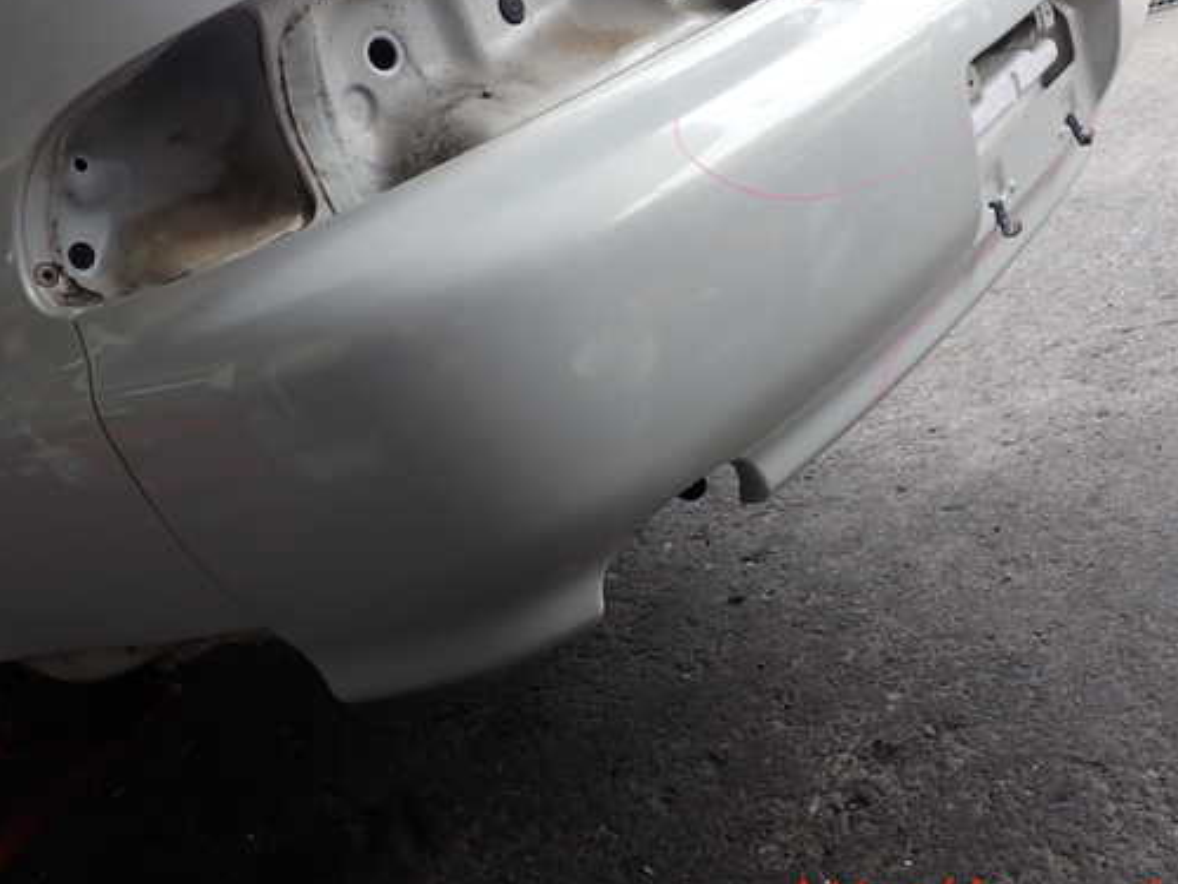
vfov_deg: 39.6
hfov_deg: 51.3
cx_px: 624
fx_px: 1225
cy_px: 403
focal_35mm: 36
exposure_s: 1/200
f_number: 3.2
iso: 100
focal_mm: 5.4
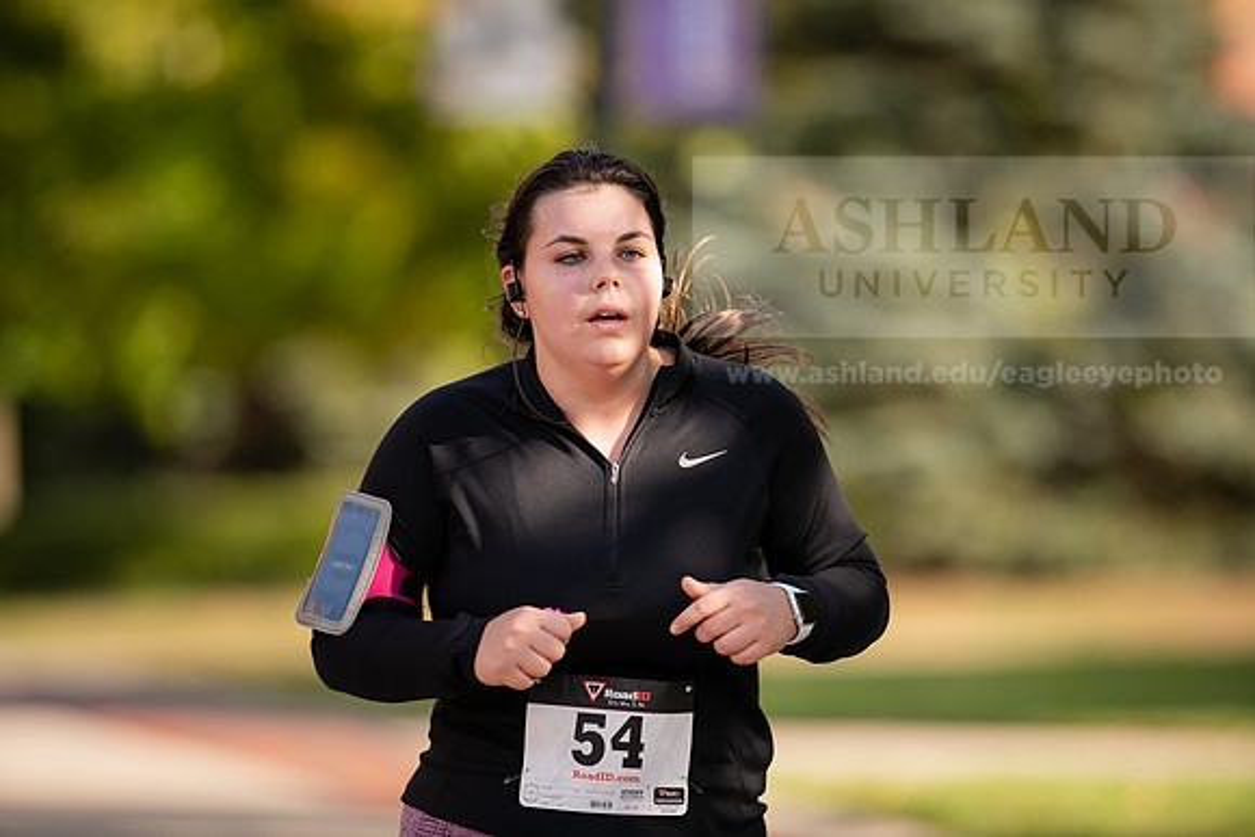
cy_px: 418
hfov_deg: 6.9
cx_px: 628
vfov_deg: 4.6
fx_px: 10460
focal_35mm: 300
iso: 200
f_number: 3.5
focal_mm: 300
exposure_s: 1/500
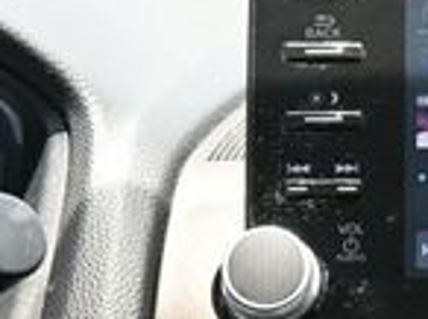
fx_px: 3901
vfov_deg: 4.7
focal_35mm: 316
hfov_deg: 6.2
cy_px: 439
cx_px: 750
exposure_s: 1/125
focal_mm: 50
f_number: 6.3
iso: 800
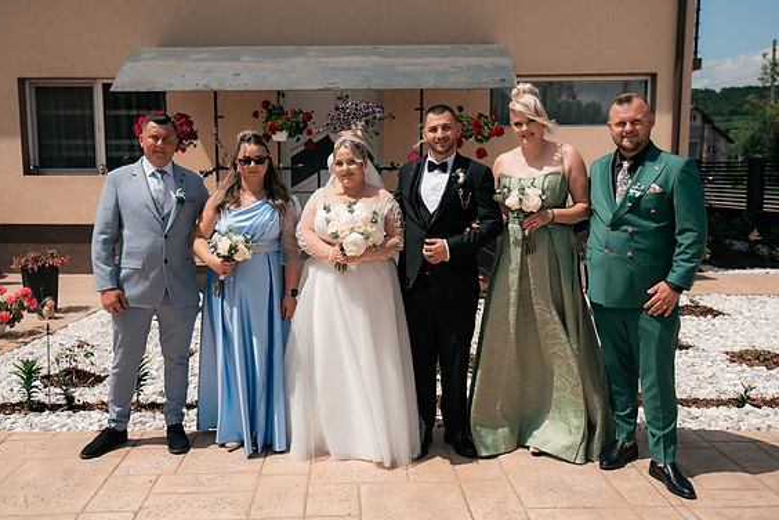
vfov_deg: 38.9
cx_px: 383
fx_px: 736
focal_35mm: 34
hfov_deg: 55.8
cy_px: 256
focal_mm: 30
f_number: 4.5
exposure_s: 1/3200
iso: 320
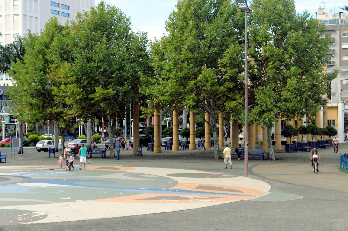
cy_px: 116
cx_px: 174
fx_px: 796
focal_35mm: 82
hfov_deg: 24.6
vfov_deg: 16.5
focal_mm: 55
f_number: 8
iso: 3200
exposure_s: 1/3200
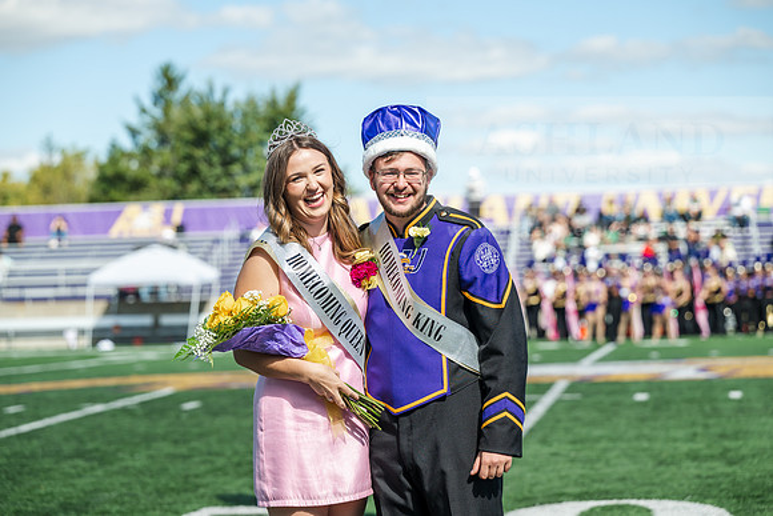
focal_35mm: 102
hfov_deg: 20.0
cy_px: 258
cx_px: 386
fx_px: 2191
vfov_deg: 13.4
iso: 125
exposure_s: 1/1250
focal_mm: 102
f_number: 3.5
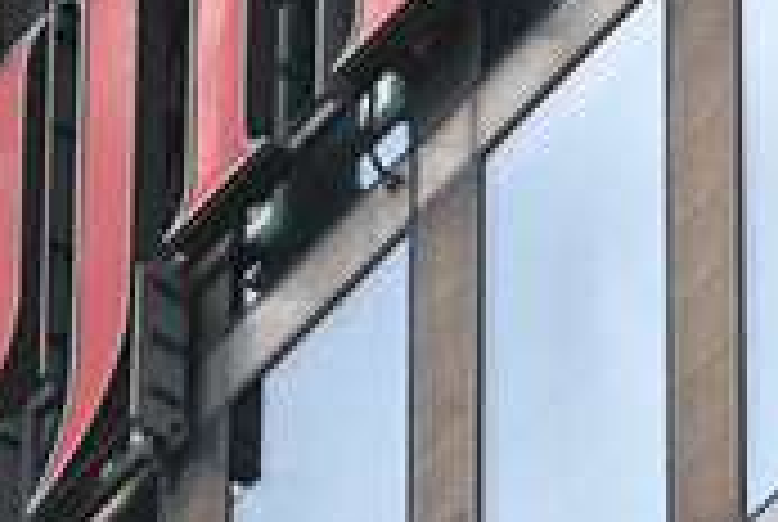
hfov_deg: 2.4
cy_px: -214
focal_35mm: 860
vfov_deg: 1.6
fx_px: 18617
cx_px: 198
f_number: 4.5
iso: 100
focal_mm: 160
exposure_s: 1/800
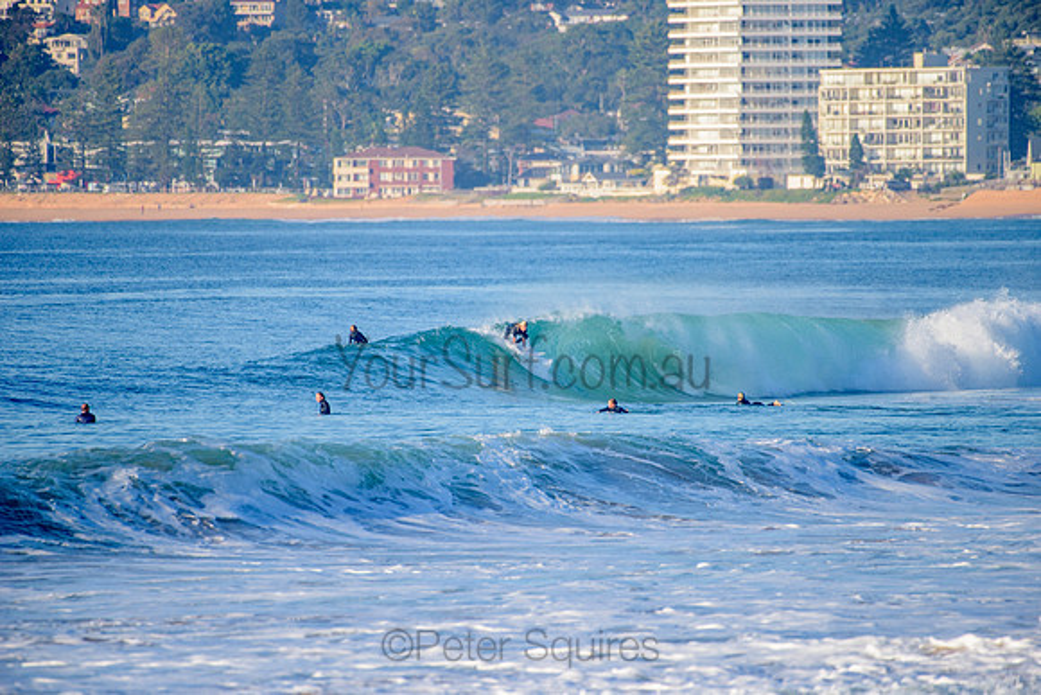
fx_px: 14461
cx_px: 520
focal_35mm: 500
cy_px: 348
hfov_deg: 4.1
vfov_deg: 2.8
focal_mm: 500
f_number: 5.6
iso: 250
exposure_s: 1/1600
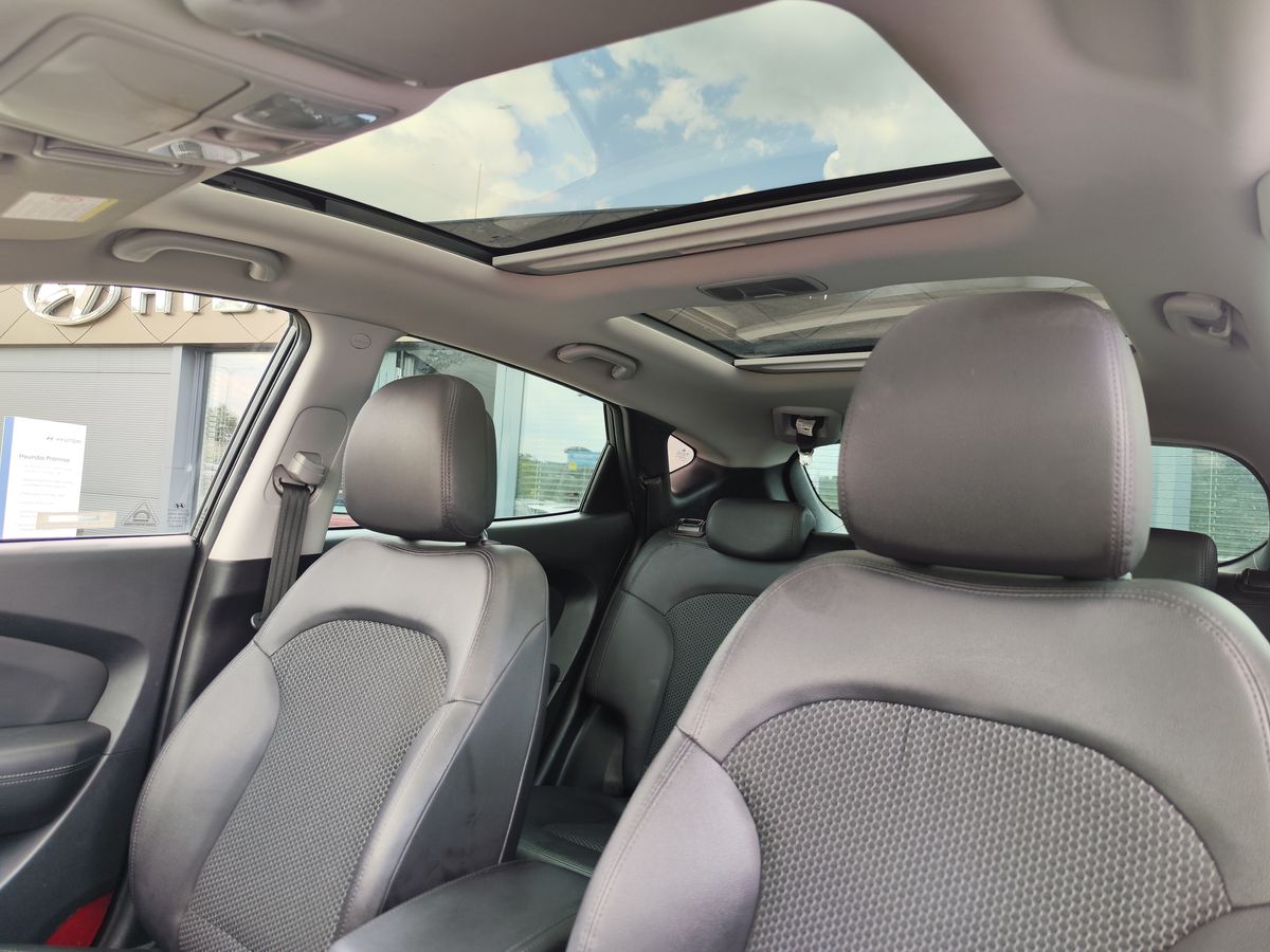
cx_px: 635
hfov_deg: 73.9
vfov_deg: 58.9
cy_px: 476
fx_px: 844
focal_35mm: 23
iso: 78
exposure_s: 1/100
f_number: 1.69
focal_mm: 7.01
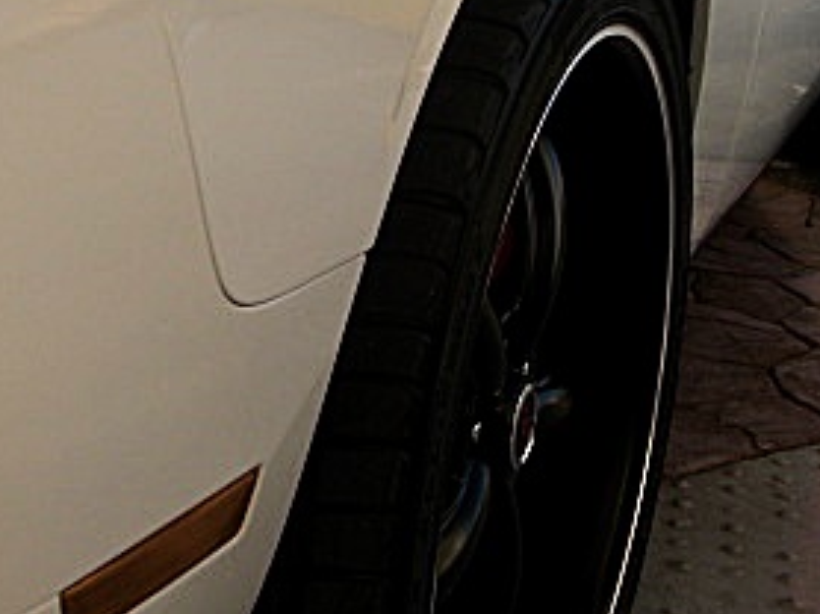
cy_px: 154
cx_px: 168
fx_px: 1964
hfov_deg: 23.2
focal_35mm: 83
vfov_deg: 17.6
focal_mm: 6.3
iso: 50
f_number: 2.8
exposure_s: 1/320
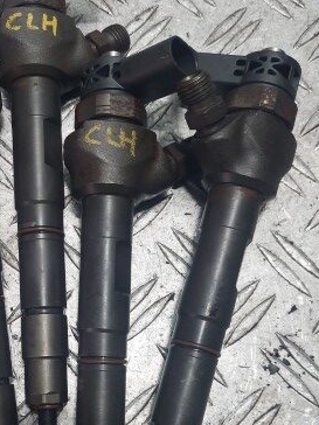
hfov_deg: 32.4
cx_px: 89
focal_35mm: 44
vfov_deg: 42.4
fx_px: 541
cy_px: 284
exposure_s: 1/100
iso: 100
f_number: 1.8
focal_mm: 5.23
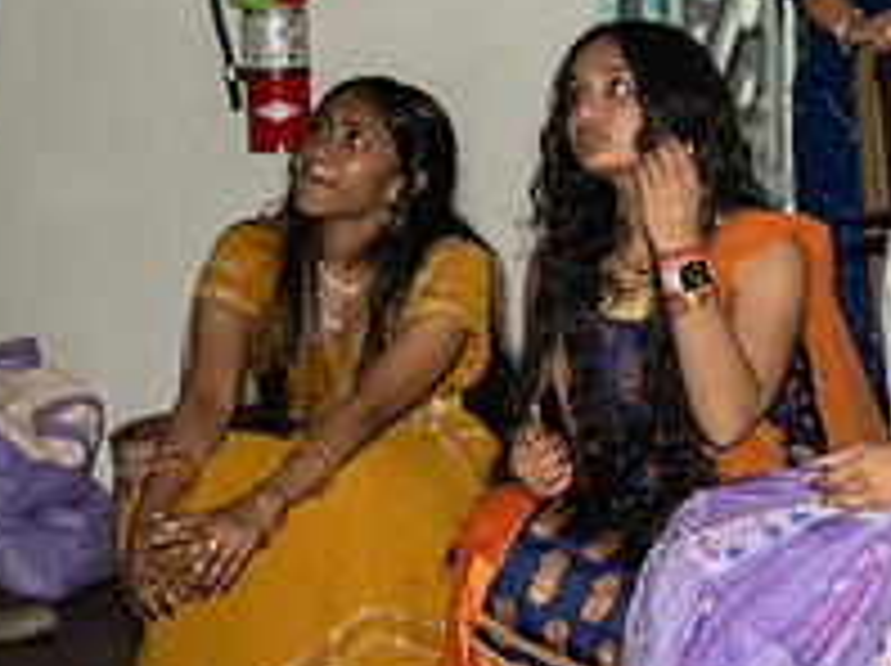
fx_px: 3136
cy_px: 304
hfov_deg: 15.4
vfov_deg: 12.1
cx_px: 1161
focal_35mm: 122
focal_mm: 43
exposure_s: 1/160
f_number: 2.8
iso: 2000
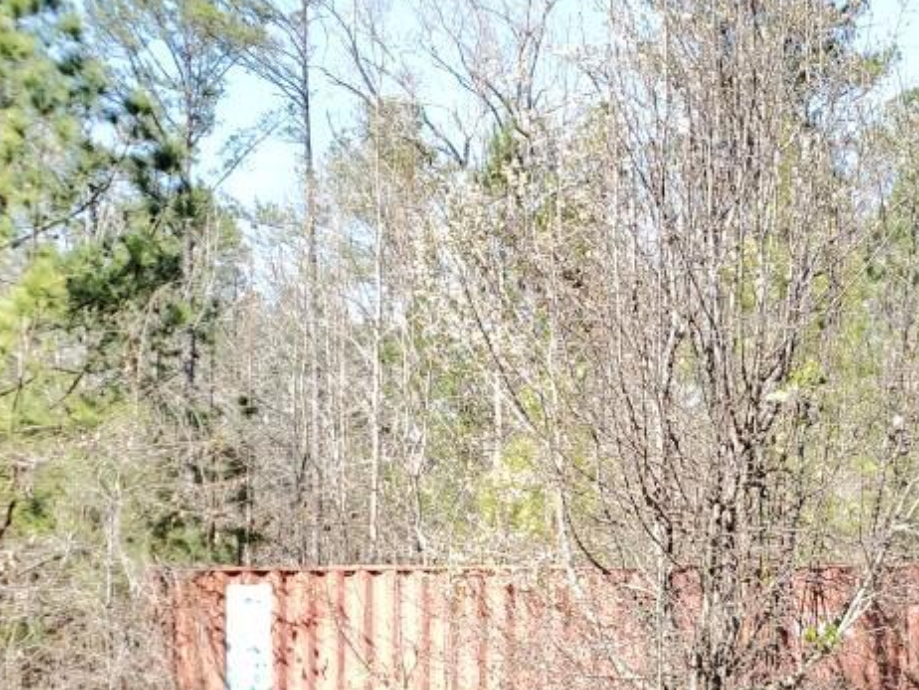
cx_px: 734
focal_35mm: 54
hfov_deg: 34.4
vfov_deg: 26.3
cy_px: 601
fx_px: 1434
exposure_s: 1/626
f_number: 1.5
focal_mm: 4.3
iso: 50
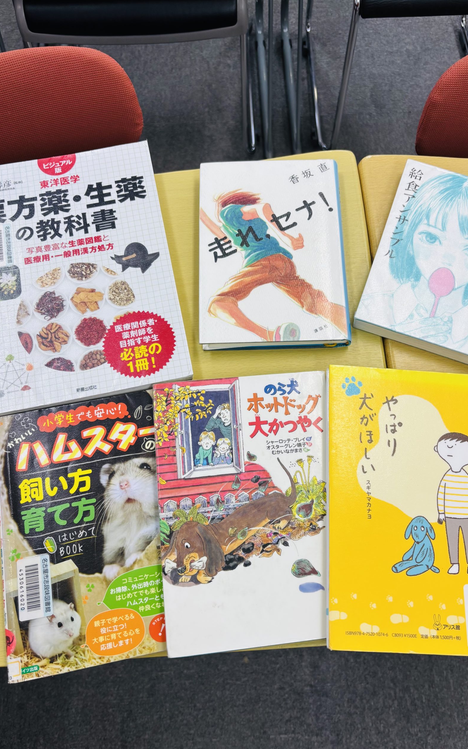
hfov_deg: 44.5
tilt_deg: -70.5
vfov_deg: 66.5
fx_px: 571
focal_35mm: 28
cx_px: 255
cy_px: 380
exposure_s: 1/121
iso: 50
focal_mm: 5.96
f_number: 1.6
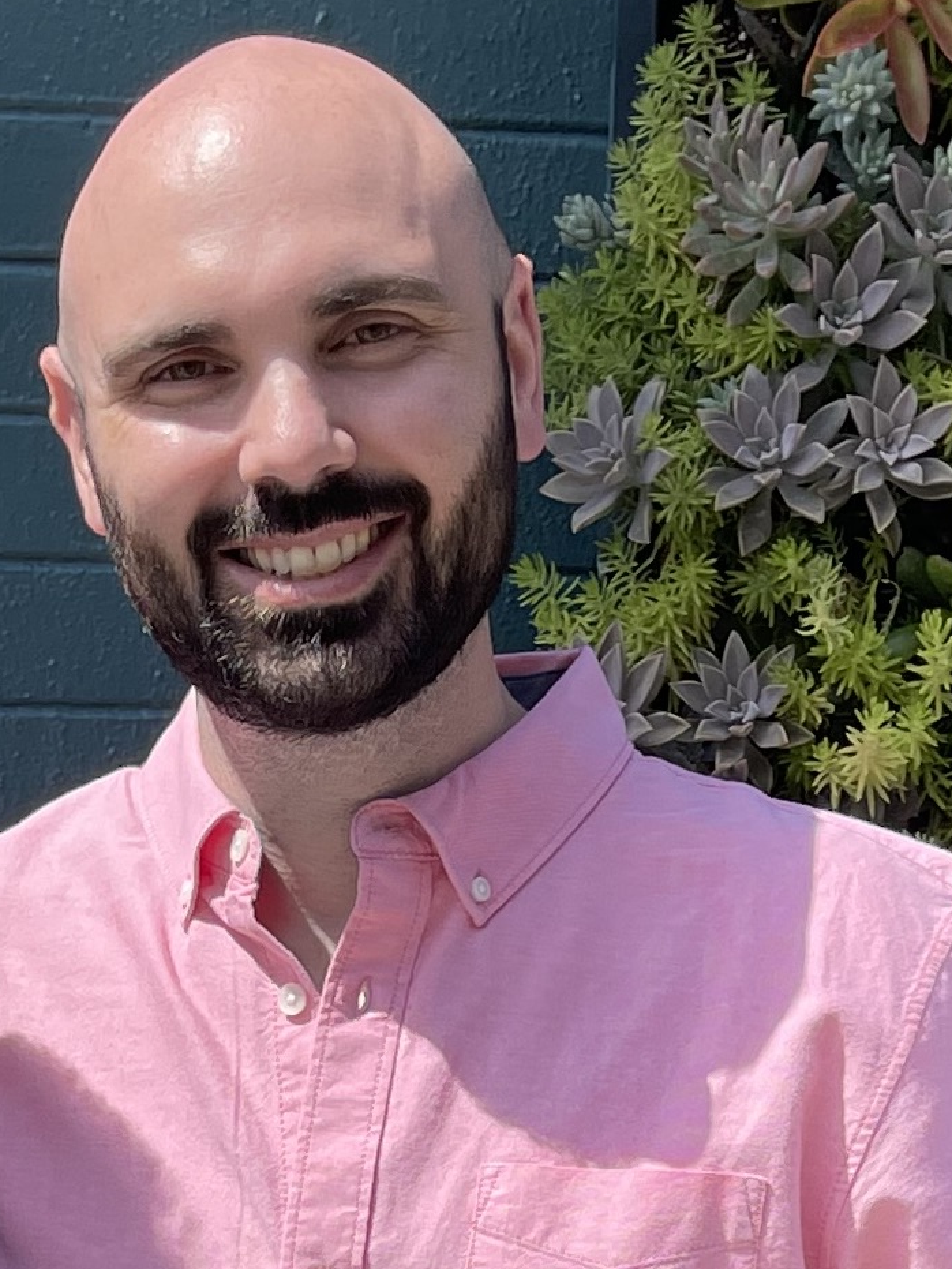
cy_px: 510
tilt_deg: -15.2
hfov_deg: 44.1
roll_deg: +0.7
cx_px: 440
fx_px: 1173
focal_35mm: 32
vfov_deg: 56.4
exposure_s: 1/1767
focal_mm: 5.1
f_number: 1.6
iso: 32
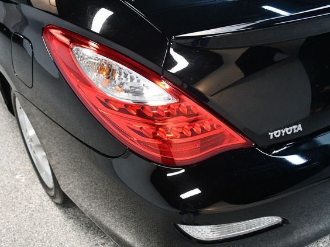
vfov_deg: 39.7
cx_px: 148
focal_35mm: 36
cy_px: 123
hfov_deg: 51.3
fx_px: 343
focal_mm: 22
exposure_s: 1/125
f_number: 3.5
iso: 3200
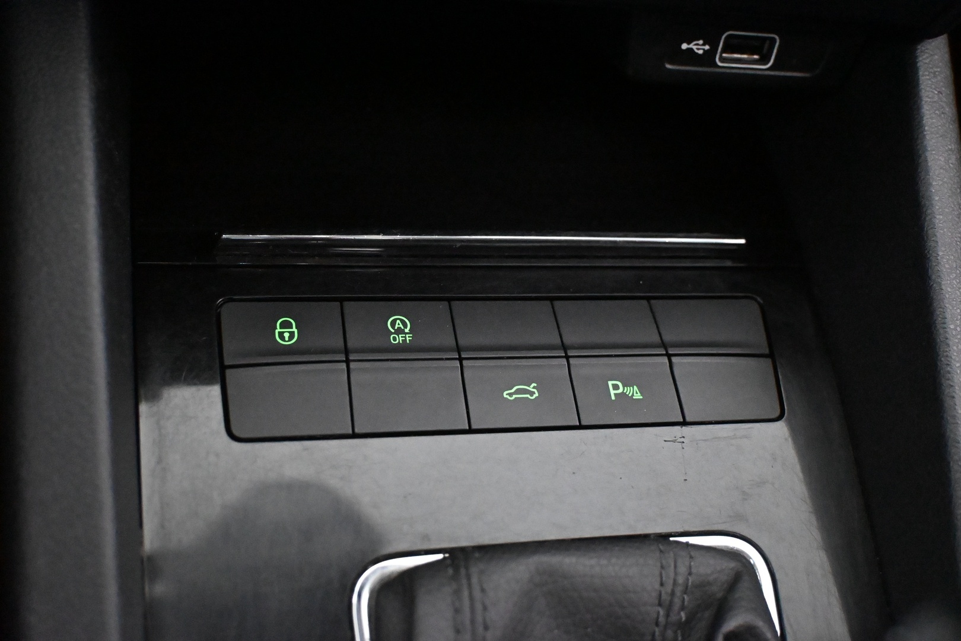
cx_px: 480
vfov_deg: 36.2
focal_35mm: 37
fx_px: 981
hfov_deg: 52.2
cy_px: 320
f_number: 4.2
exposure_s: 1/50
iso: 12800
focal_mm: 24.5
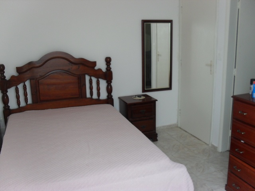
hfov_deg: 52.6
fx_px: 258
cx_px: 128
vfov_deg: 40.7
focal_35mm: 35
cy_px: 96
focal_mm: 6.3
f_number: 3.2
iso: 100
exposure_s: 1/60
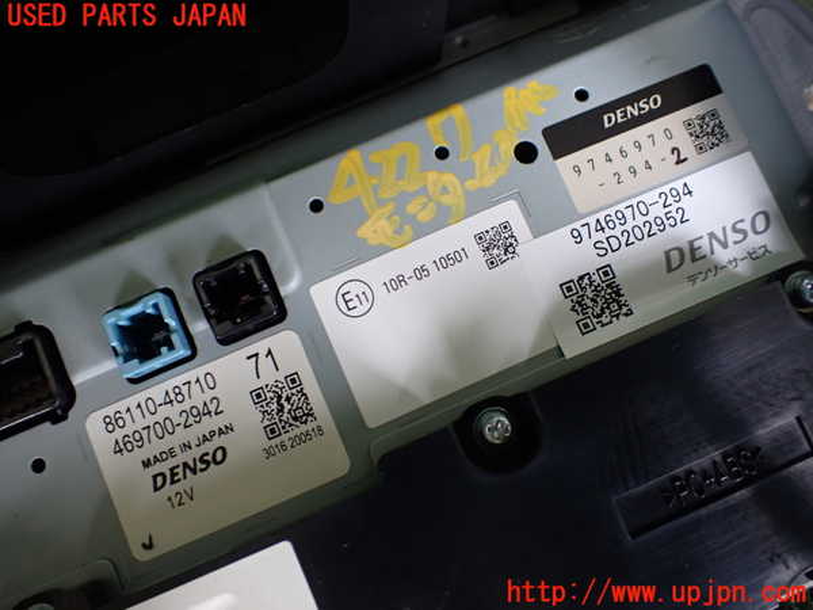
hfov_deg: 60.0
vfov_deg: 46.8
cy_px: 305
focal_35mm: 30
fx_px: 705
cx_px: 406
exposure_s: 1/125
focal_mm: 5.4
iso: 200
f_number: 2.3
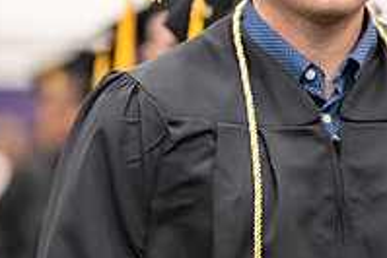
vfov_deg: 2.7
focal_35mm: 510
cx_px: 317
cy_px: 63
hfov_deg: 4.0
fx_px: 5486
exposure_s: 1/200
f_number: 3.2
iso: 3200
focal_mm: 175
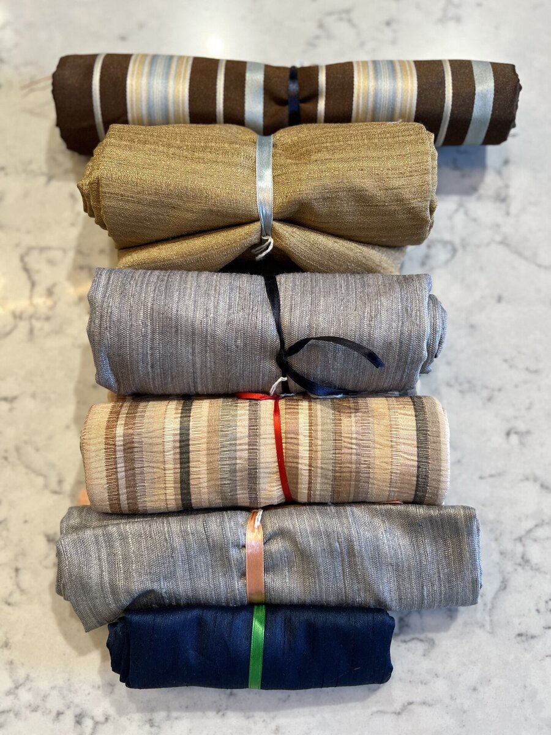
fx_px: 552
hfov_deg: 53.1
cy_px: 368
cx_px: 276
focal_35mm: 26
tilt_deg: -82.1
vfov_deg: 67.3
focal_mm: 5.7
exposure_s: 1/120
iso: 100
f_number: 1.5
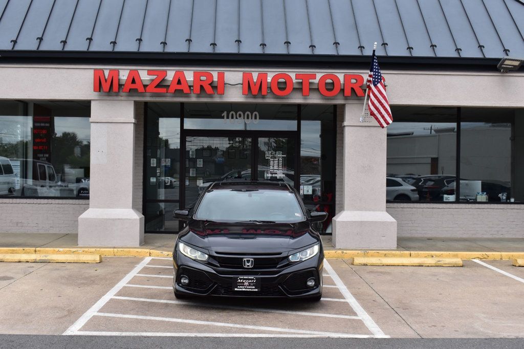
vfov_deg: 28.9
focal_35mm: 46
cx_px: 262
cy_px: 174
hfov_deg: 42.3
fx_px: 677
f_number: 11
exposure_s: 1/400
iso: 400
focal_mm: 31
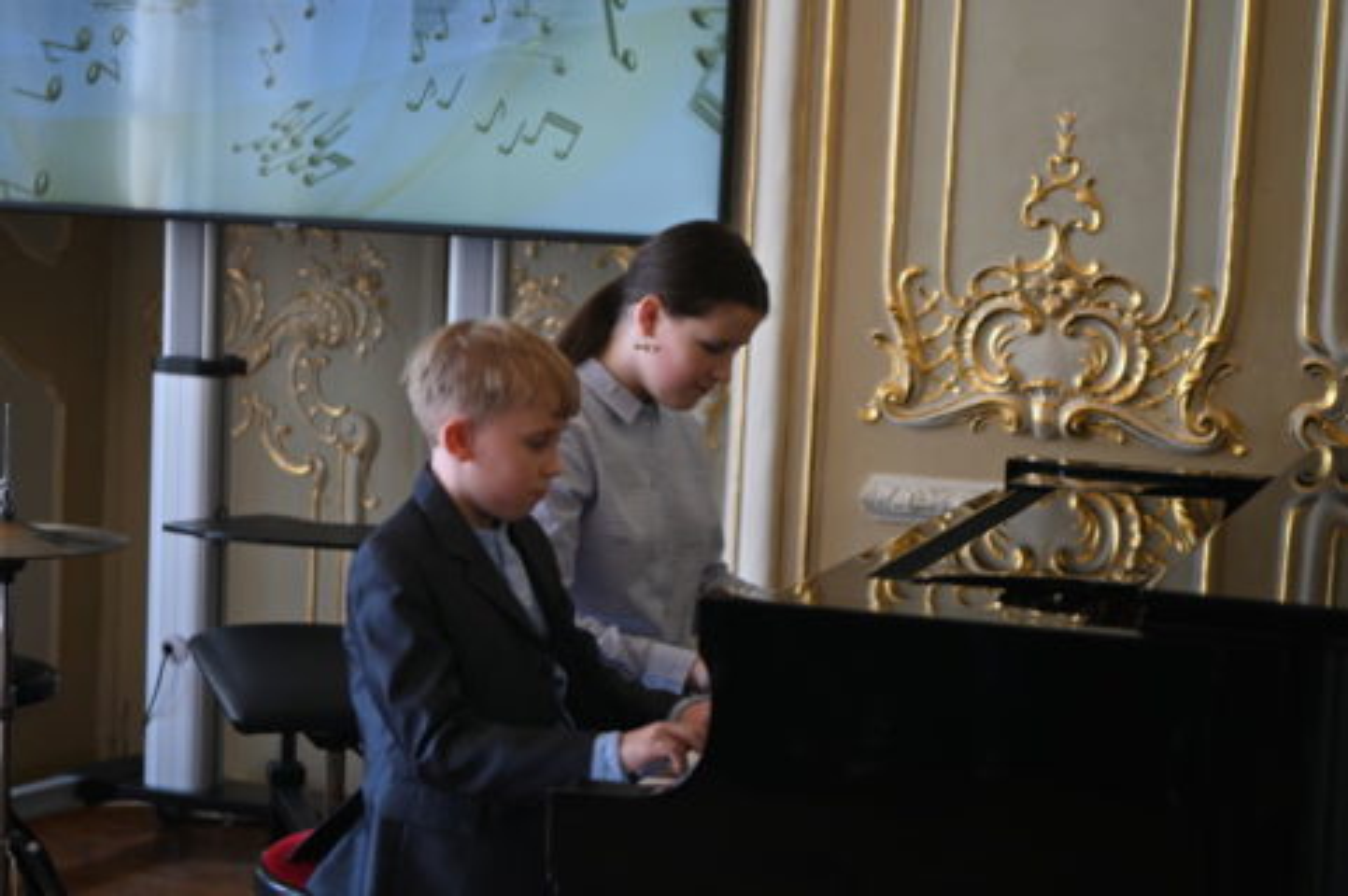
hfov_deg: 28.9
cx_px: 674
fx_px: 2619
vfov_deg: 19.4
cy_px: 448
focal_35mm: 70
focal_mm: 70
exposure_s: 1/160
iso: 320
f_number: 2.8
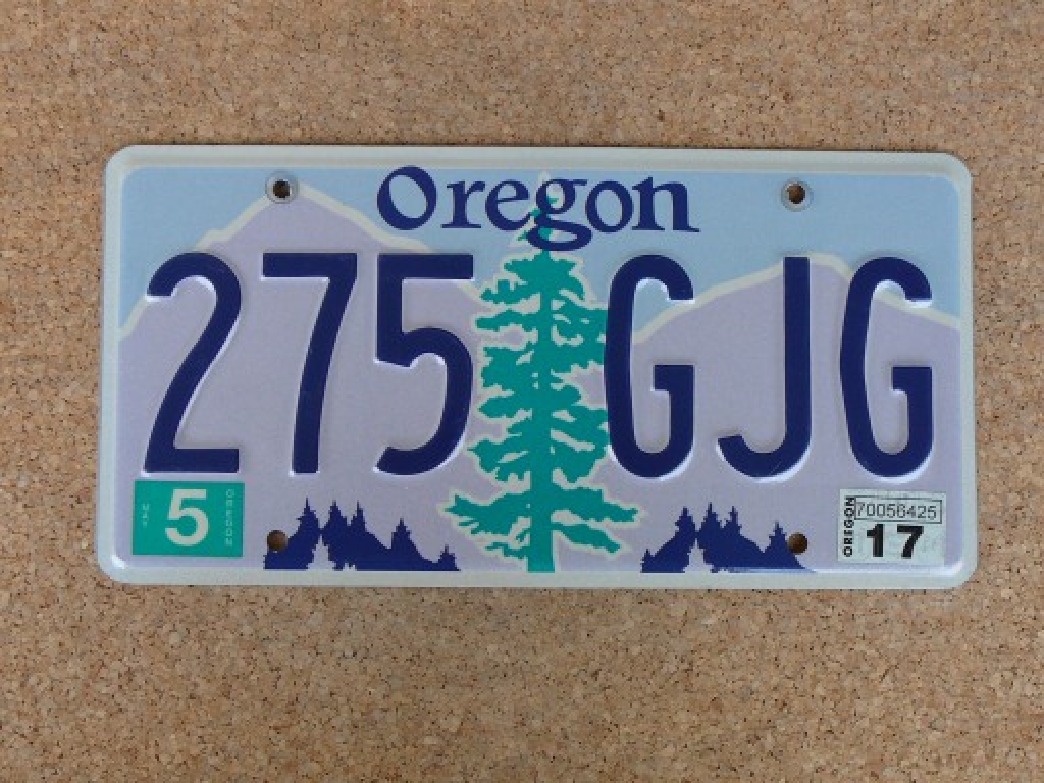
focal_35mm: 45
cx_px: 522
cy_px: 392
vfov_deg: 32.2
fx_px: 1357
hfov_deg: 42.1
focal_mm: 6.7
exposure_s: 1/60
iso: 100
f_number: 3.2
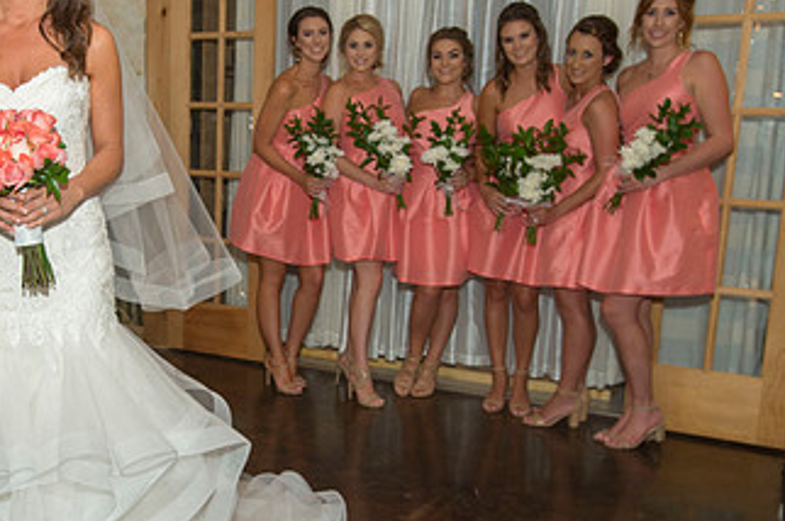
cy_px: 312
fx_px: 980
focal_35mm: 45
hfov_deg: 42.5
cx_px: 210
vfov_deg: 29.7
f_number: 5
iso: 640
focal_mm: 25
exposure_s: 1/125
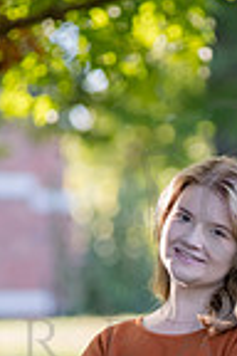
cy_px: 428
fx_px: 5253
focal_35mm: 532
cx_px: 267
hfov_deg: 2.6
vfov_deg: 3.9
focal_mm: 170
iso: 800
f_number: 4.5
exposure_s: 1/400
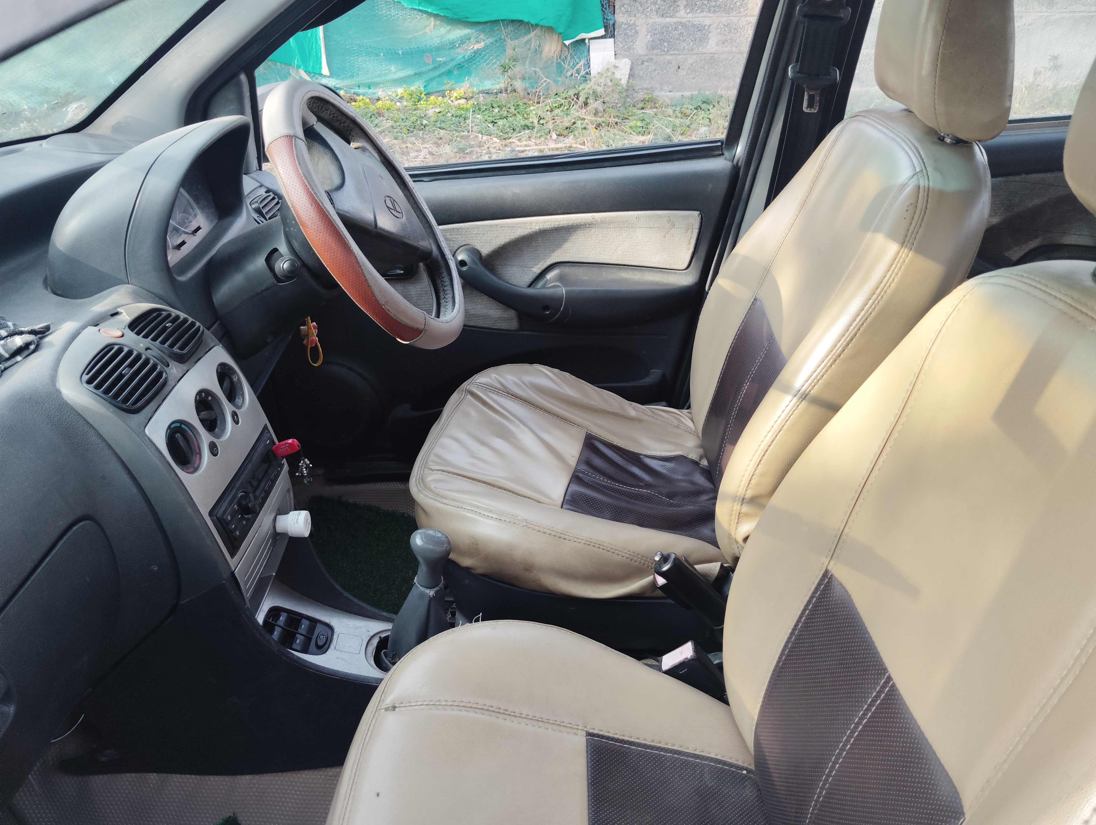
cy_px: 412
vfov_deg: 48.3
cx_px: 548
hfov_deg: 61.6
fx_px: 919
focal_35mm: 29
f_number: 1.8
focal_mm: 4.25
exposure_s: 1/102
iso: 50
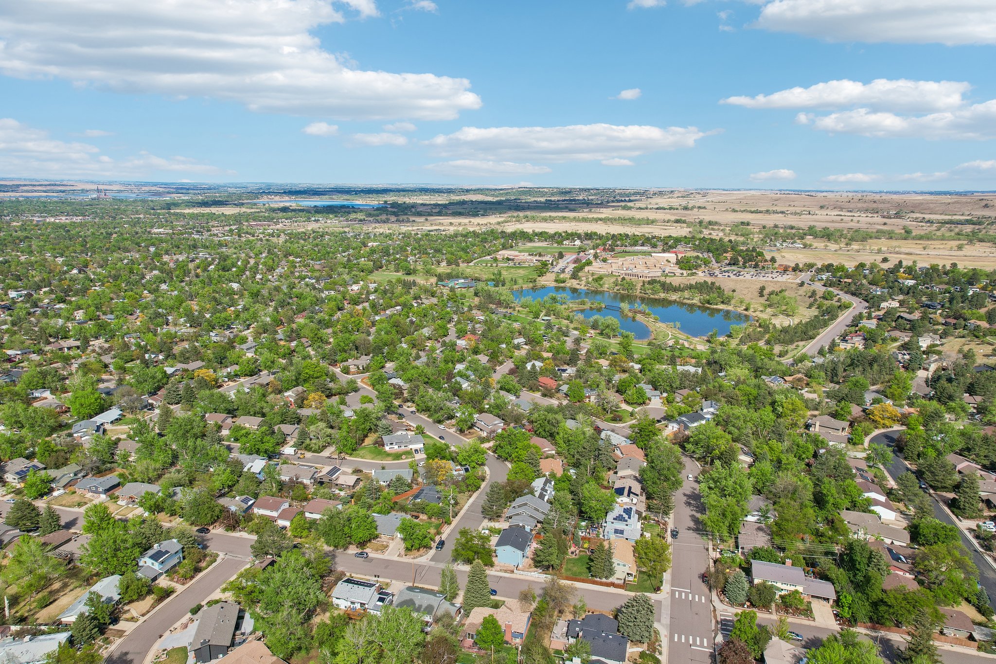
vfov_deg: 57.2
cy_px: 332
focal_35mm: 22
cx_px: 498
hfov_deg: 78.6
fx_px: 609
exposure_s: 1/2000
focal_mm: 8.4
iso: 120
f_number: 2.8
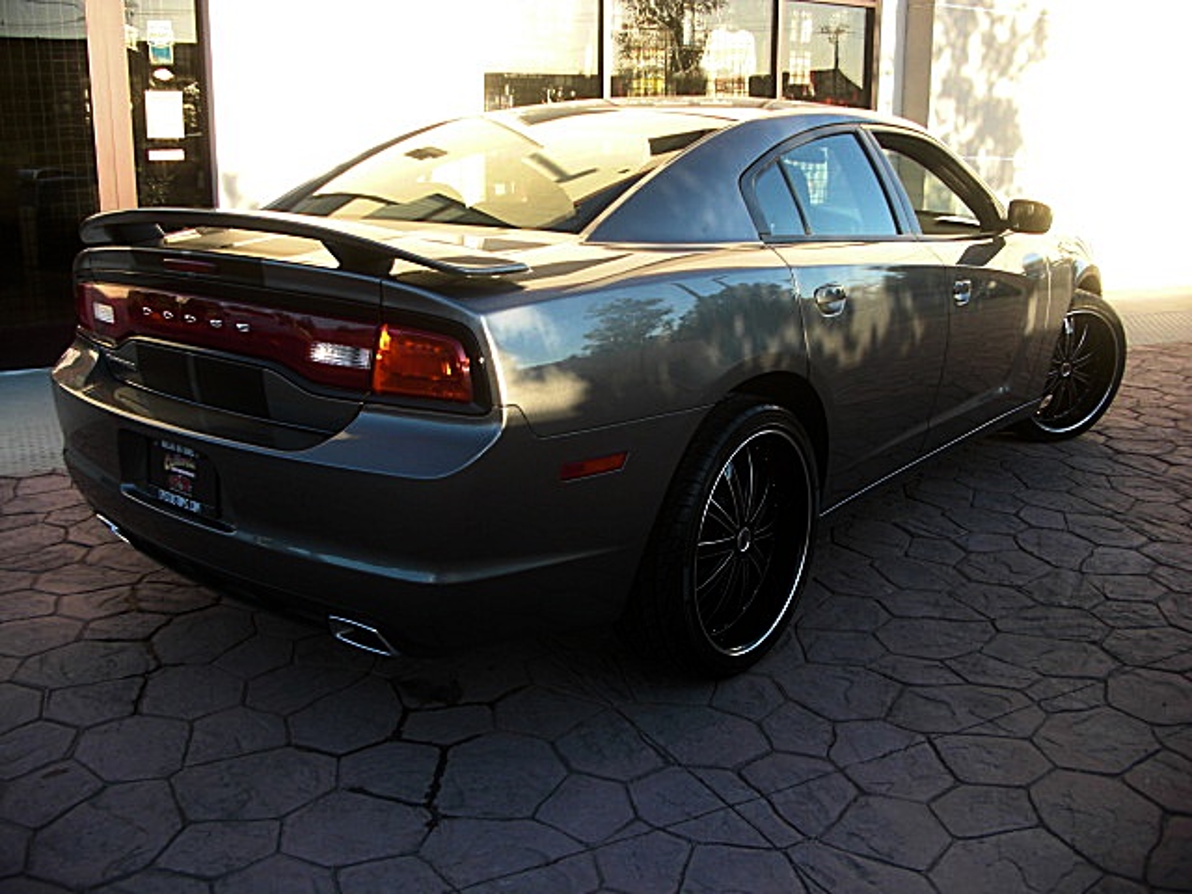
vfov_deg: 39.7
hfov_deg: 51.4
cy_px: 447
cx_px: 596
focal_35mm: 36
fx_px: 1240
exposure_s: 1/125
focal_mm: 6.3
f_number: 2.8
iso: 50
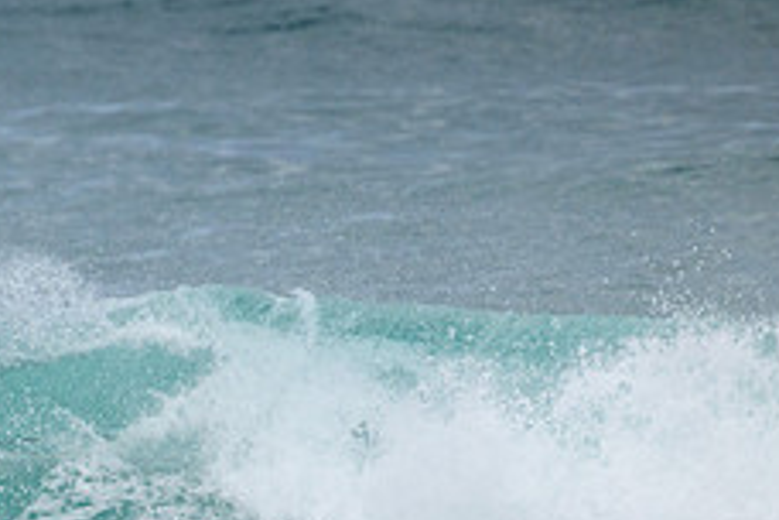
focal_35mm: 2036
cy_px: 518
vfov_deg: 0.7
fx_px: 44053
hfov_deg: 1.0
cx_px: -123
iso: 900
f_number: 11
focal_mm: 800
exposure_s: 1/2000
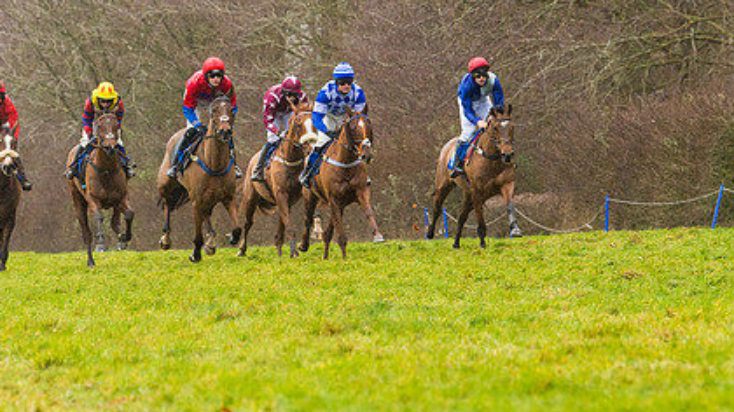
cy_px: 102
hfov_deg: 7.1
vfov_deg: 4.0
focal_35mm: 304
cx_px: 342
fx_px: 5915
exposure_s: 1/1000
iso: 1000
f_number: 4
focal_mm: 160
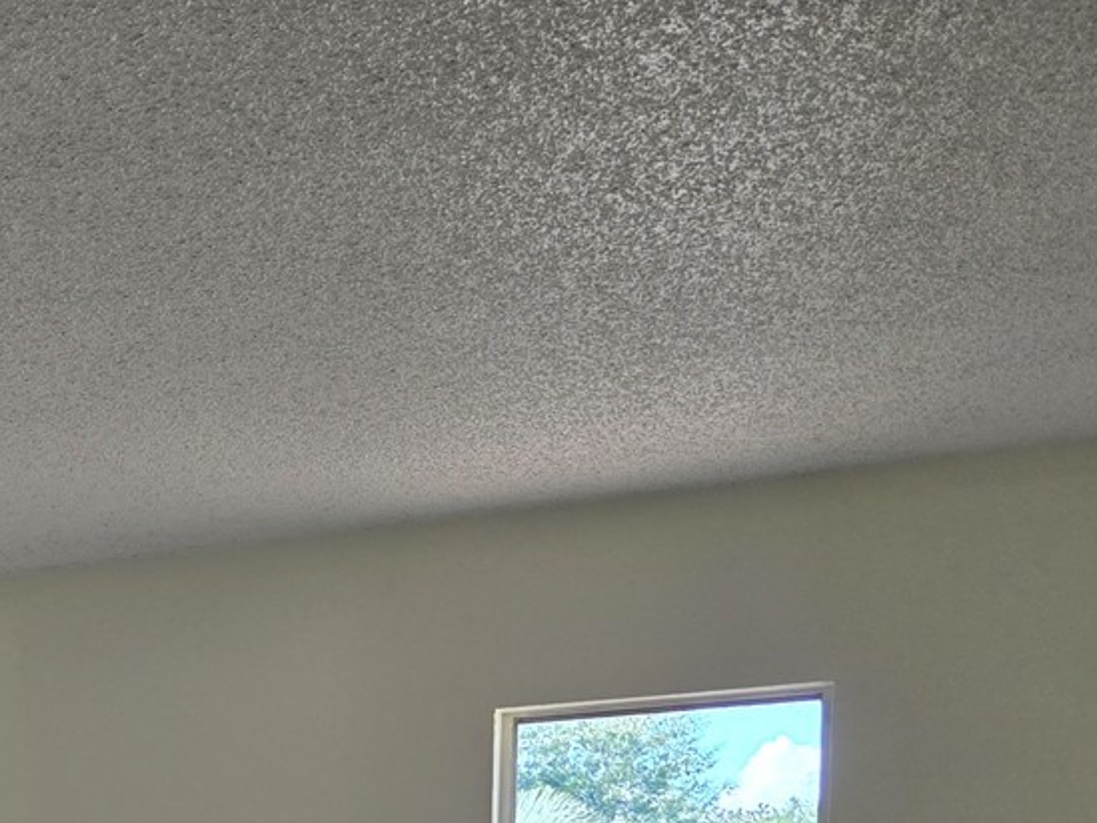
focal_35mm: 67
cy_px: 1149
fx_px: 2124
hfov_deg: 25.4
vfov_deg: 19.7
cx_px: -292
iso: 50
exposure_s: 1/180
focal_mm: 5.4
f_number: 1.8
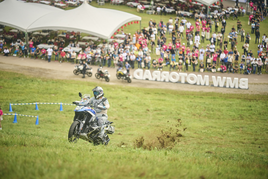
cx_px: 134
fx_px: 633
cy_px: 90
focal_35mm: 85
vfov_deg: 16.1
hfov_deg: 23.9
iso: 400
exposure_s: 1/2500
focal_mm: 85
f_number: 1.4
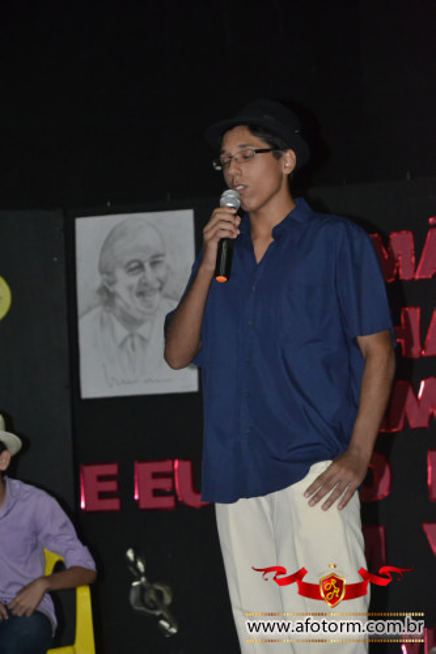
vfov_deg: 14.4
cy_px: 327
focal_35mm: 142
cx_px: 218
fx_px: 2590
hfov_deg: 9.6
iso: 3200
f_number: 5.6
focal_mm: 95
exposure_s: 1/60
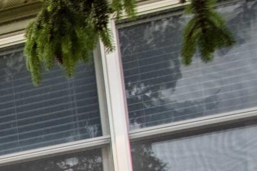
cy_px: 545
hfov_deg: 9.8
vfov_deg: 9.3
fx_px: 778
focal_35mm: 109
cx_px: -624
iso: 400
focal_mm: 15
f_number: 7.1
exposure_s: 1/3200
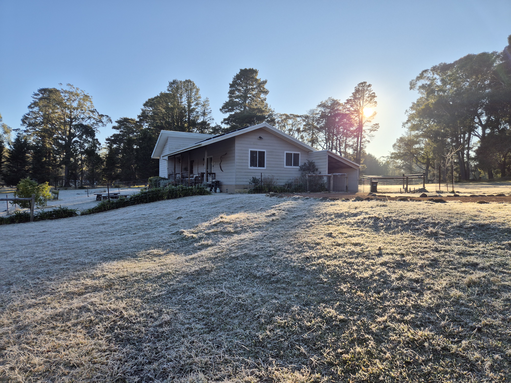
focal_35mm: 23
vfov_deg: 58.9
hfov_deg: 73.9
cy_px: 192
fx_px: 340
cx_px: 256
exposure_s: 1/1228
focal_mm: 5.4
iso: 25
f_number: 1.8
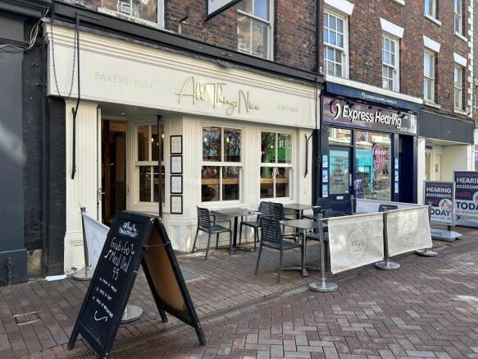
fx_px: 359
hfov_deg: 67.3
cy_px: 180
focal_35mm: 26
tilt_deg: -0.4
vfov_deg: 53.0
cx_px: 239
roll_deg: +0.4
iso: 50
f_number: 1.5
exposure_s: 1/521
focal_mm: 5.7
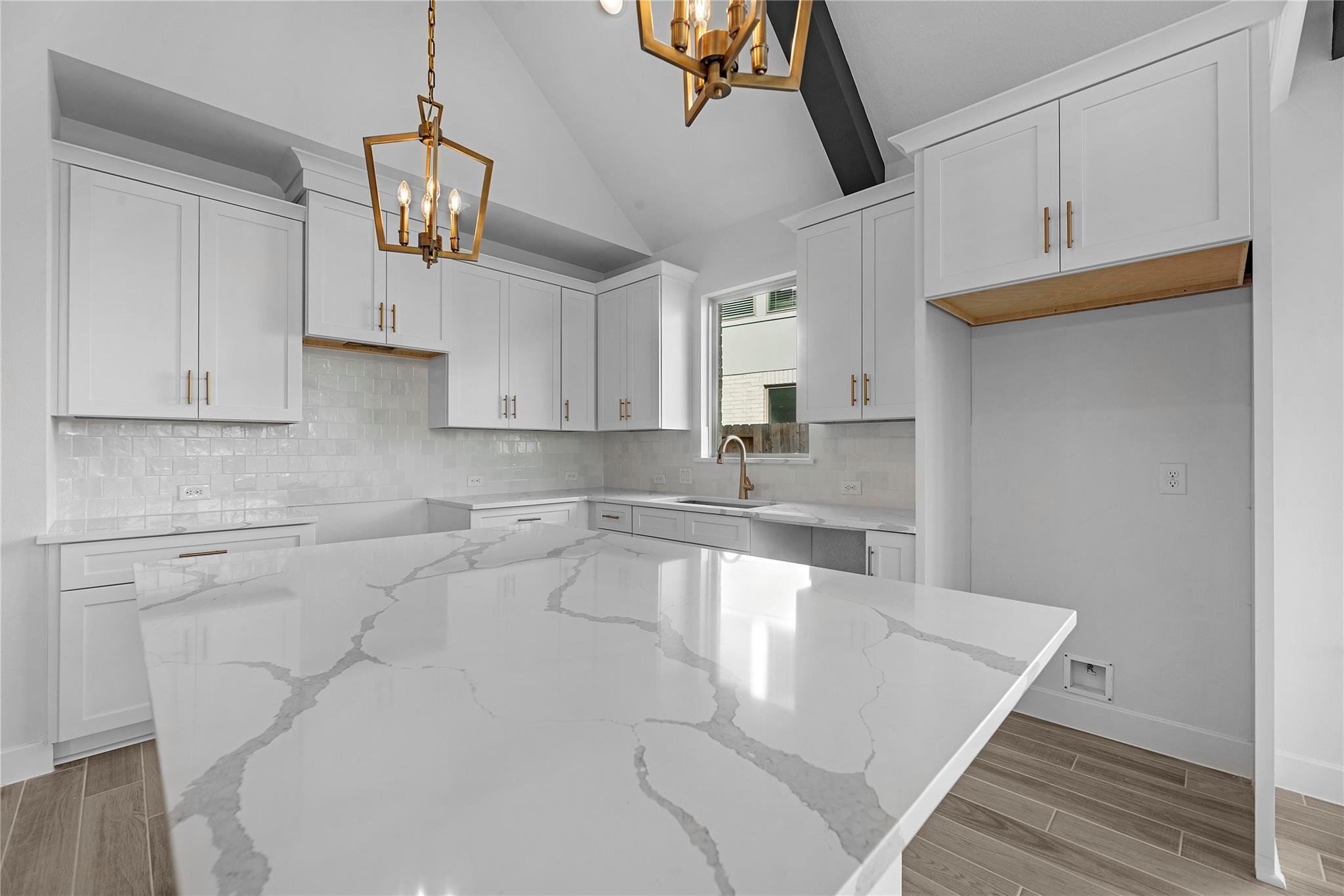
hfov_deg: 104.2
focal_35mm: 14
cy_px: 448
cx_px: 672
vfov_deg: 81.2
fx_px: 523
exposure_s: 1/15
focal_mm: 14
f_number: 9
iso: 250
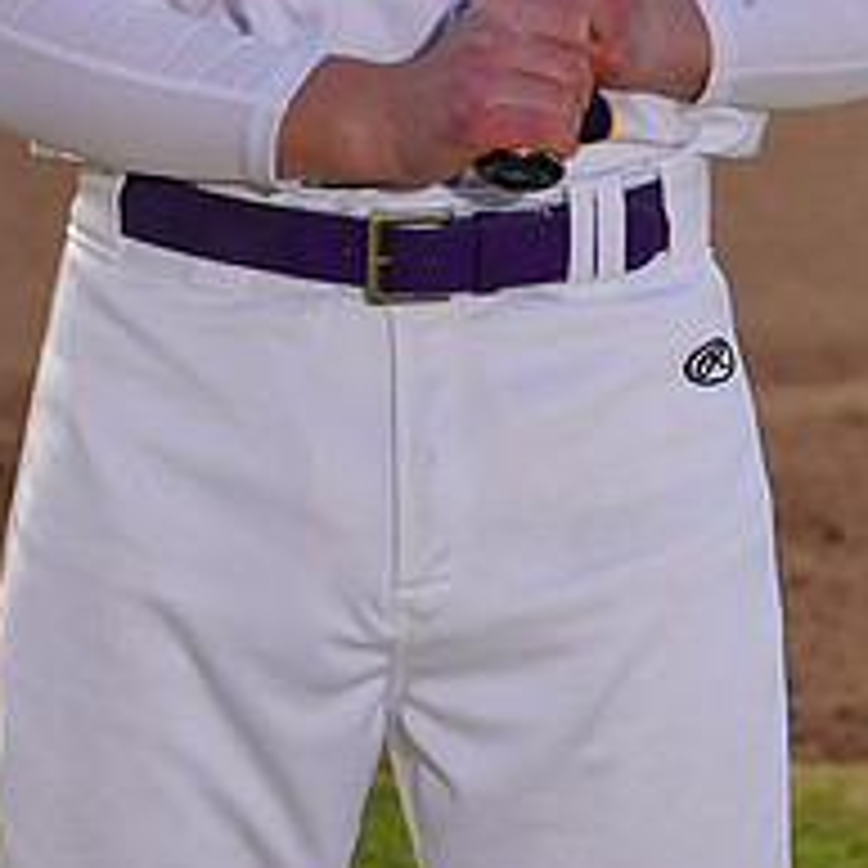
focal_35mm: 482
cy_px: -283
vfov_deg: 3.6
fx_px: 13674
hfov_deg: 3.6
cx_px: 385
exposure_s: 1/250
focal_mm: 189
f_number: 9
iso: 100
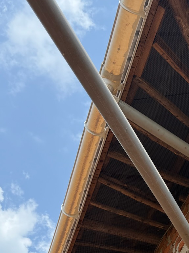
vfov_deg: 28.2
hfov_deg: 21.5
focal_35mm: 64
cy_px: 259
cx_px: 221
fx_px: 466
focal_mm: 6.76
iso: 100
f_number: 1.78
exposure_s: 1/2370
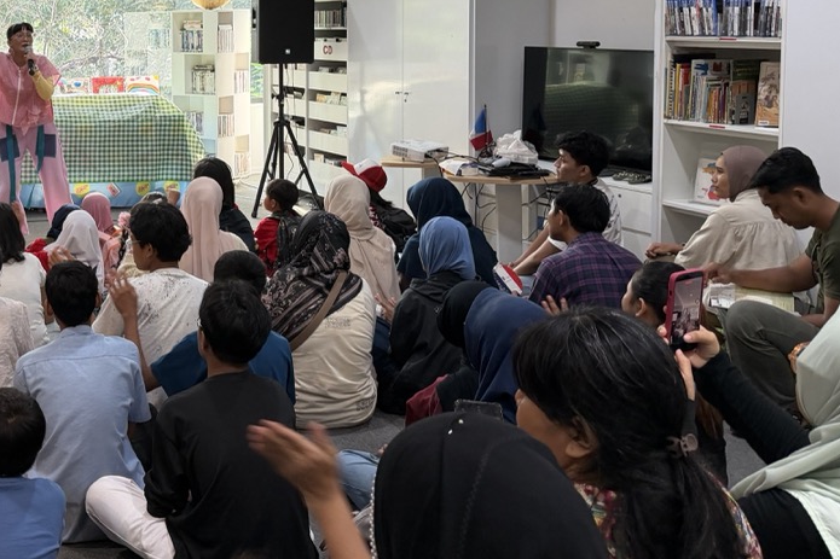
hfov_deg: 39.8
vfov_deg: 28.5
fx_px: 1073
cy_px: 95
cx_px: 94
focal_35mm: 46
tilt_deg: -4.7
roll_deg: +0.9
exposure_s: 1/100
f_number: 1.78
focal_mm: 6.76
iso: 160
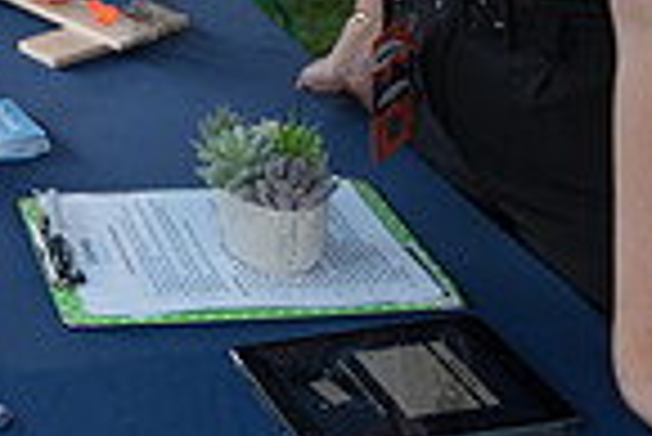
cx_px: -423
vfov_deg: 13.3
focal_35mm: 96
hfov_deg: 18.0
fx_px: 1740
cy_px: -254
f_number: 3.2
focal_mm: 24
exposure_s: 1/160
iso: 800
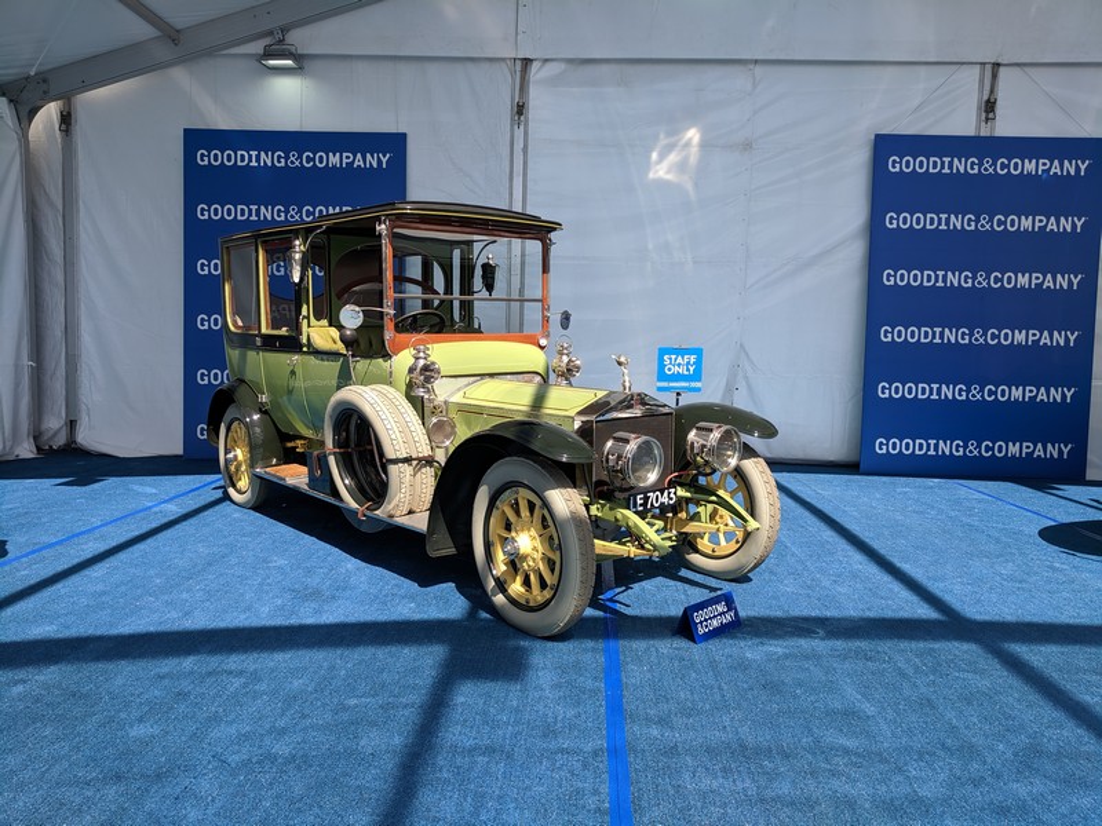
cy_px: 413
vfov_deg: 53.1
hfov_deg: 67.3
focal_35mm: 26
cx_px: 551
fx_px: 828
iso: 50
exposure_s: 1/969
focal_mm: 4.67
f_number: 2
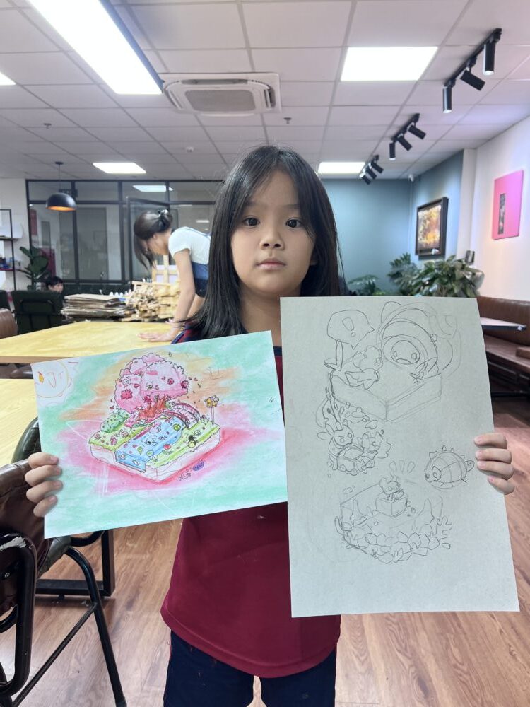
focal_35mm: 26
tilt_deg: -8.1
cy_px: 354
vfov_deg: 67.3
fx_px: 531
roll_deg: -0.6
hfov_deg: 53.1
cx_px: 265
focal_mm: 5.7
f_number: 1.5
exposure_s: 1/100
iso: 100
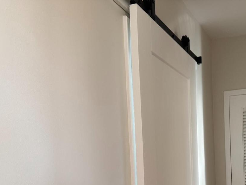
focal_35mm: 42
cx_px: 188
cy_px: 161
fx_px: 298
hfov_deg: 43.2
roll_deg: +2.9
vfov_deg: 32.9
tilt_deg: -2.0
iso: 160
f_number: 1.78
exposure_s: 1/120
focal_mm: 6.76
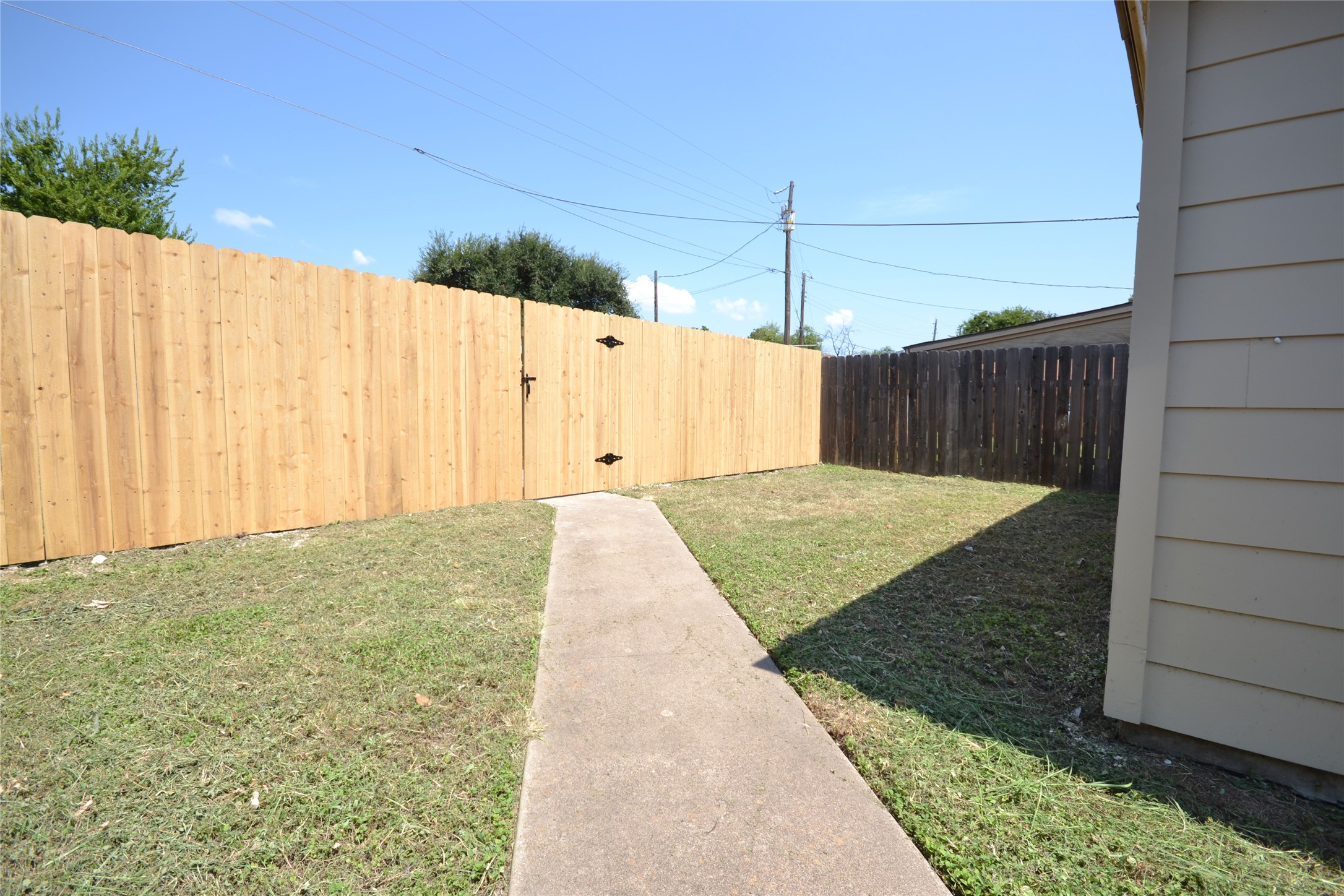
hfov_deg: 100.4
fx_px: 560
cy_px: 448
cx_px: 672
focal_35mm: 15
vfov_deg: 77.3
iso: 100
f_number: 7.1
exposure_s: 1/160
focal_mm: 10
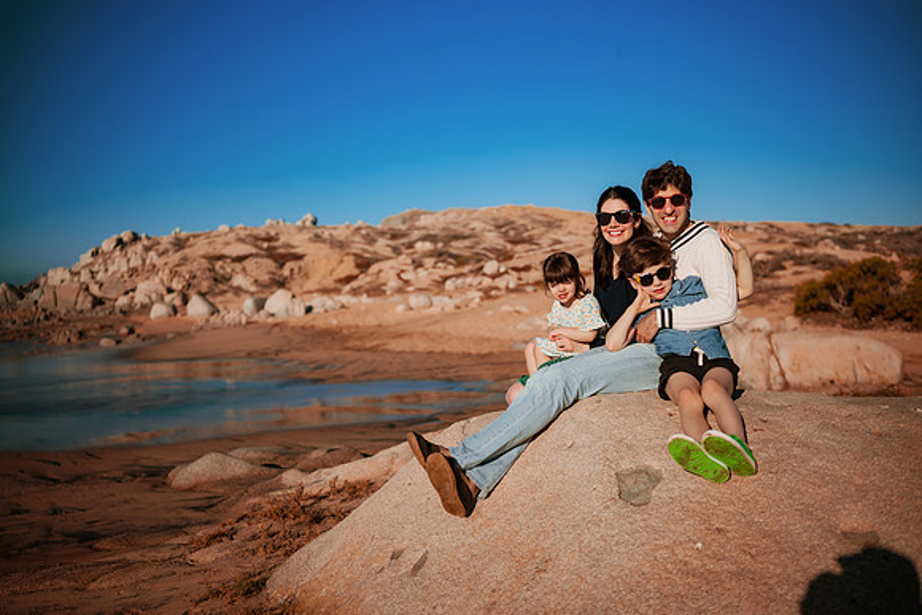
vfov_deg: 37.9
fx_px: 897
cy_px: 308
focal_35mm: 35
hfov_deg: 54.4
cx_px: 461
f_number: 2
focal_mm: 35
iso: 50
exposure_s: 1/8000
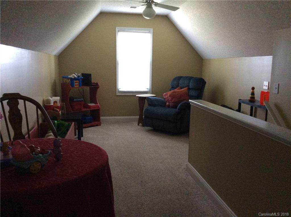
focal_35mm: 32
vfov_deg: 44.0
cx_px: 146
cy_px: 108
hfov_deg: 56.9
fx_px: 269
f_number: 2.4
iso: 250
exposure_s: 1/24
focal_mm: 3.3
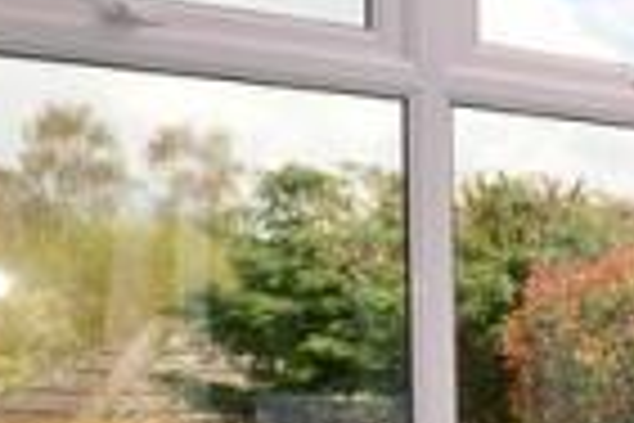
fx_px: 1233
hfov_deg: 18.7
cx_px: 1264
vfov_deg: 19.2
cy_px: 362
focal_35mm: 70
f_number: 9
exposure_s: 1/200
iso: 400
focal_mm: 10
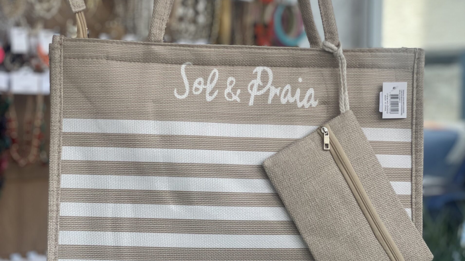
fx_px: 937
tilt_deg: -1.5
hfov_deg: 27.9
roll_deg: -0.5
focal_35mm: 76
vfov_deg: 15.9
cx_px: 234
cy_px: 158
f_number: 2
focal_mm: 6
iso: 32
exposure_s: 1/240
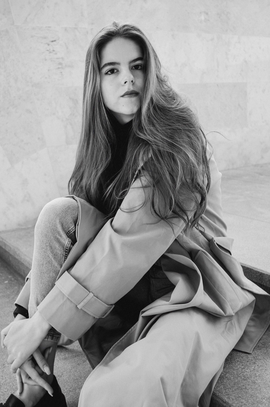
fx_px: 441
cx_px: 135
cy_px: 204
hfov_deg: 34.1
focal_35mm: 39
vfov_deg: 49.6
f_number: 4.2
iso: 100
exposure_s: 1/125
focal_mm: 26
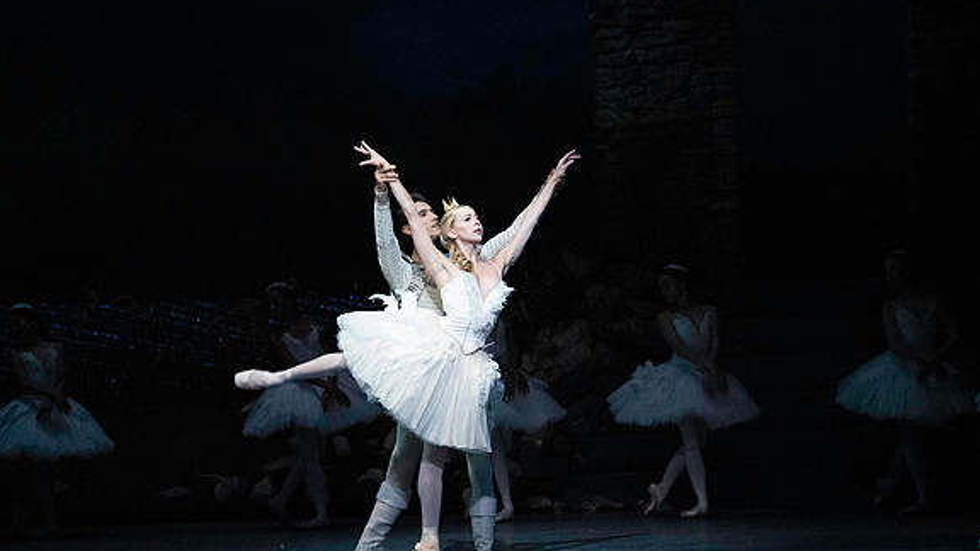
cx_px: 490
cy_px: 324
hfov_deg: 10.2
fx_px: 5483
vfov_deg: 5.8
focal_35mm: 211
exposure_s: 1/400
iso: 25600
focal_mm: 200
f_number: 5
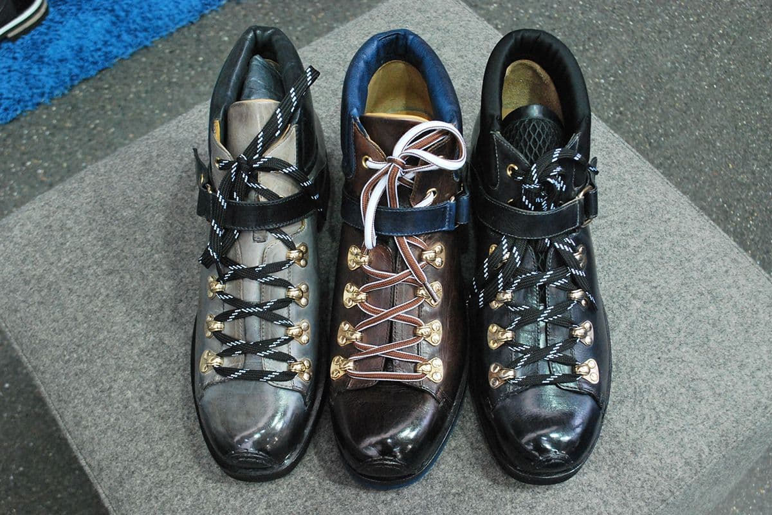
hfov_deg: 46.4
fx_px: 901
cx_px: 386
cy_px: 258
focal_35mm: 42
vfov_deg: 31.9
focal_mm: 28
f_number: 6.3
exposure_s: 1/160
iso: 1600
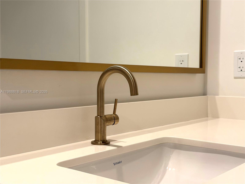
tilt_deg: -2.6
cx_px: 122
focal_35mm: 48
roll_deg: +0.8
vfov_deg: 30.3
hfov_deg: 39.7
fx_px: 340
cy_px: 92
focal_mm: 6.76
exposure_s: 1/60
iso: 64
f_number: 1.78
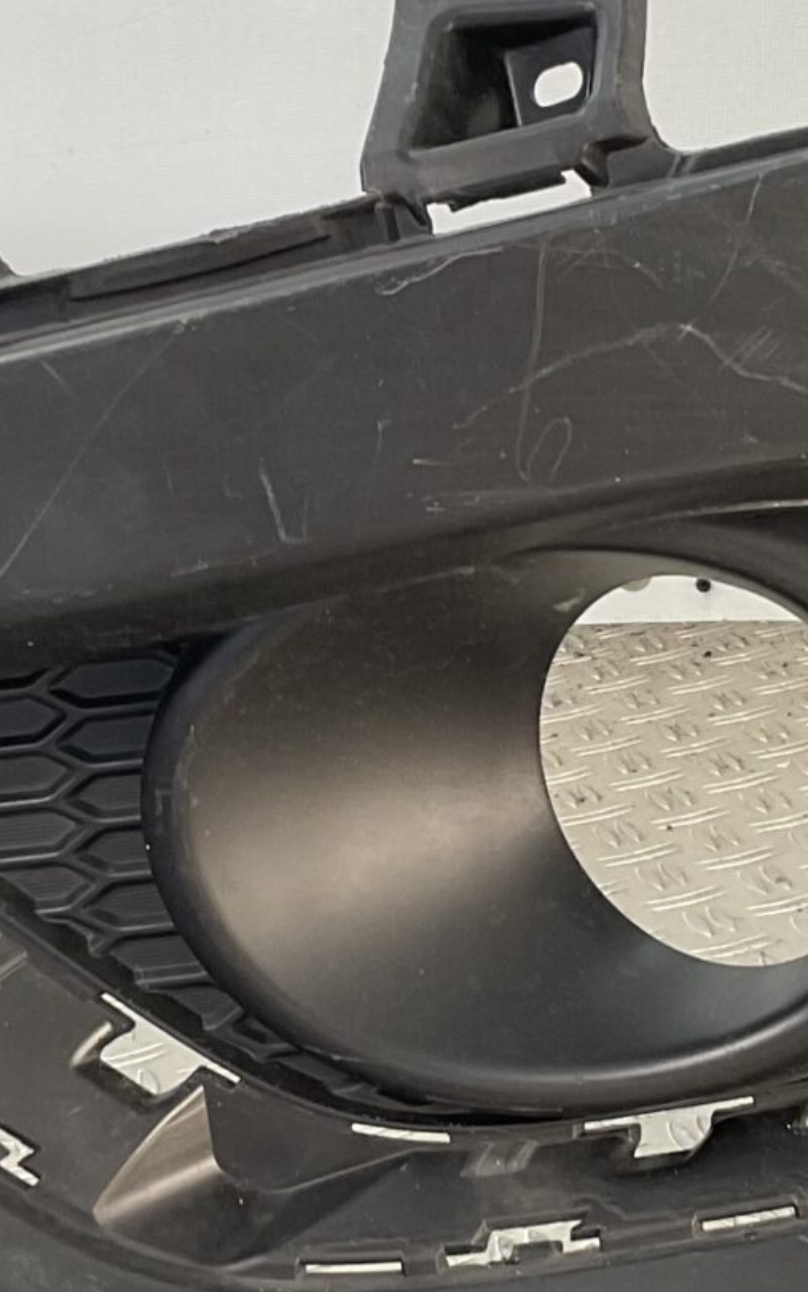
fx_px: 3417
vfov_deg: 21.4
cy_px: 546
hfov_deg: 13.5
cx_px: 488
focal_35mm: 97
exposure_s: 1/100
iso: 20
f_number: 1.8
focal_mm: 3
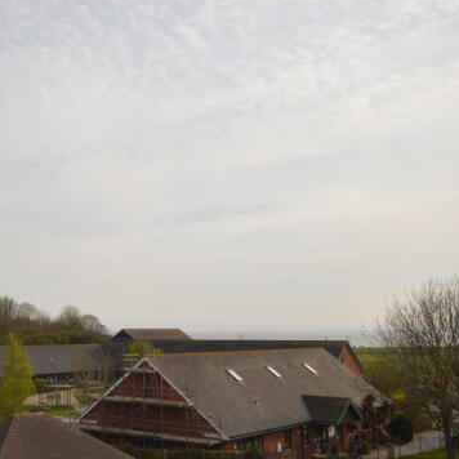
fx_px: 705
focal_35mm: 47
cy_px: 224
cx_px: 153
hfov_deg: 35.7
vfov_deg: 36.1
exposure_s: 1/200
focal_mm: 20
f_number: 10
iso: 100
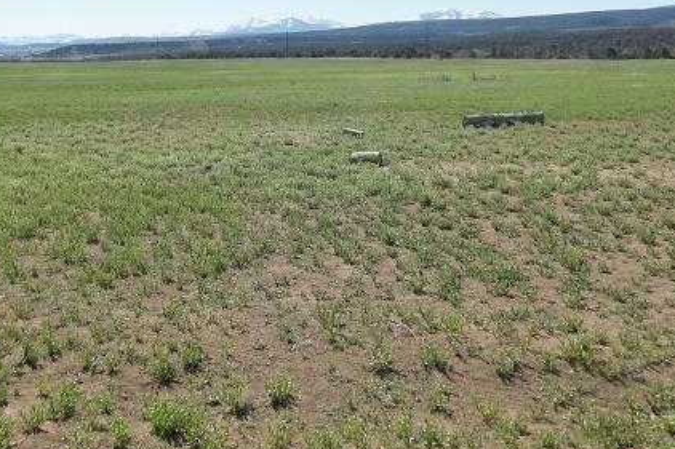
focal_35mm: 46
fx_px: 862
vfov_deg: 28.6
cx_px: 254
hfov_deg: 42.4
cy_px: 88
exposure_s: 1/250
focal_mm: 4.9
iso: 80
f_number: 8.9
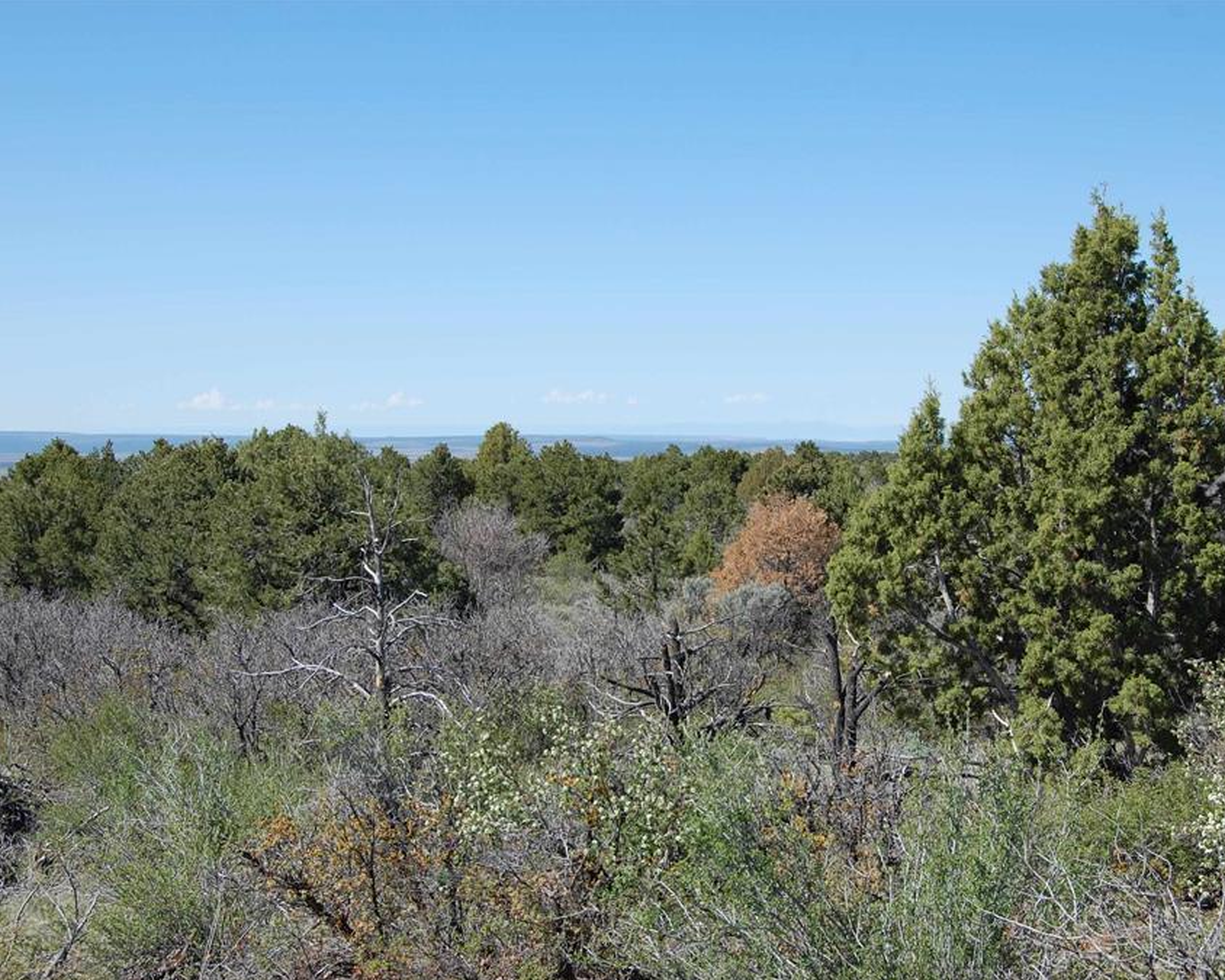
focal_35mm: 58
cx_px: 639
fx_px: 2103
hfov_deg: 32.5
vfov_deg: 26.2
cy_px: 491
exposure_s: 1/320
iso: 200
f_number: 9
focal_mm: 34
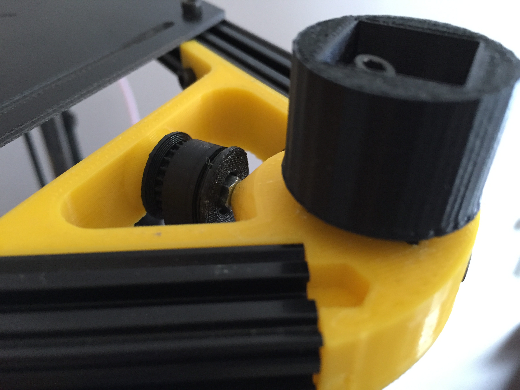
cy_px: 195
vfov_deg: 48.2
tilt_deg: -34.9
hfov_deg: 61.7
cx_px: 260
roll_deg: +0.5
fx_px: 436
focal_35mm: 29
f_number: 2.2
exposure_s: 1/30
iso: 200
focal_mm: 4.15
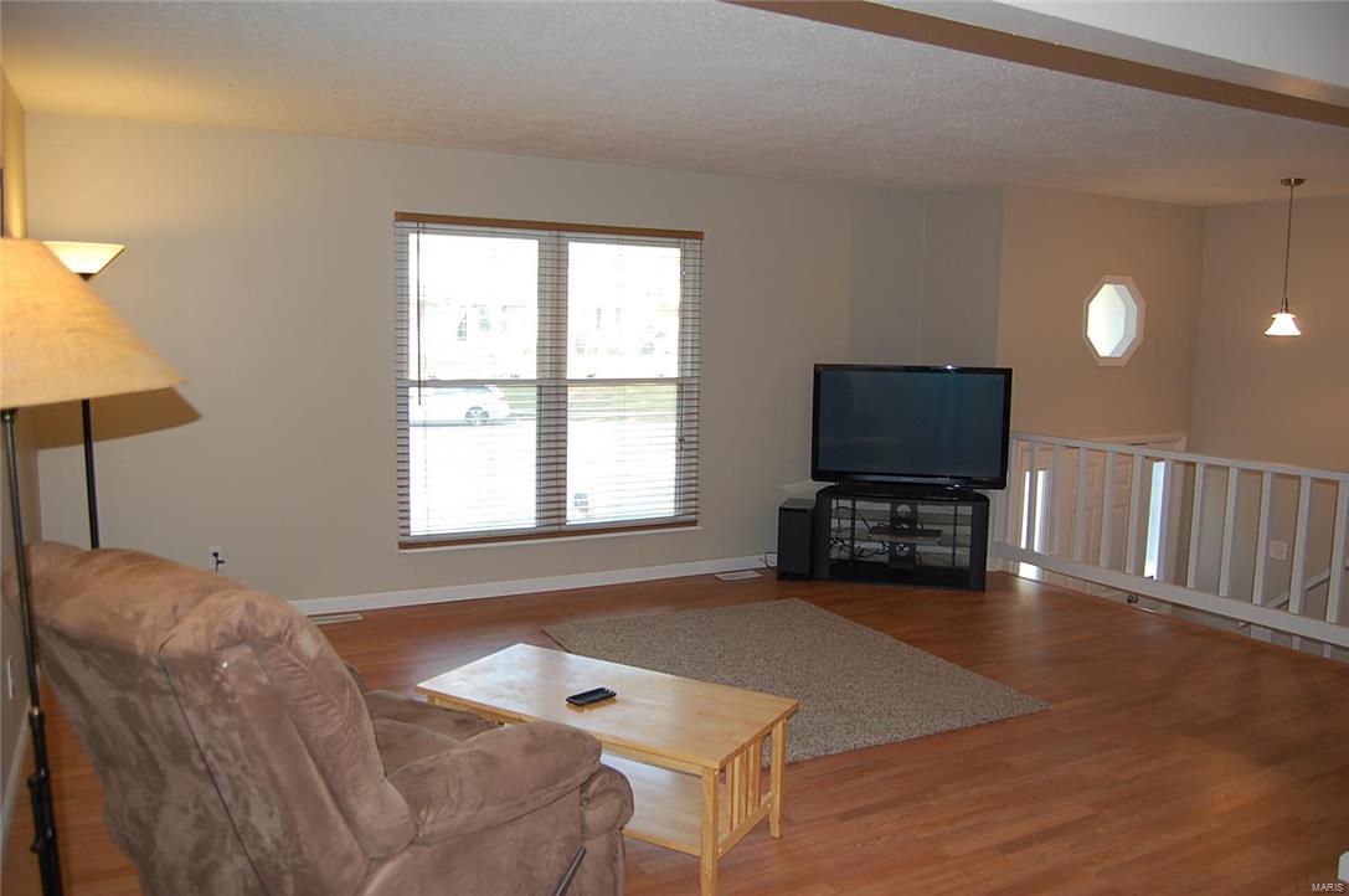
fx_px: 1011
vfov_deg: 47.8
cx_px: 674
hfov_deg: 67.4
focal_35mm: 27
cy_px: 448
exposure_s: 1/80
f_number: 3.5
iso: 400
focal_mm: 18
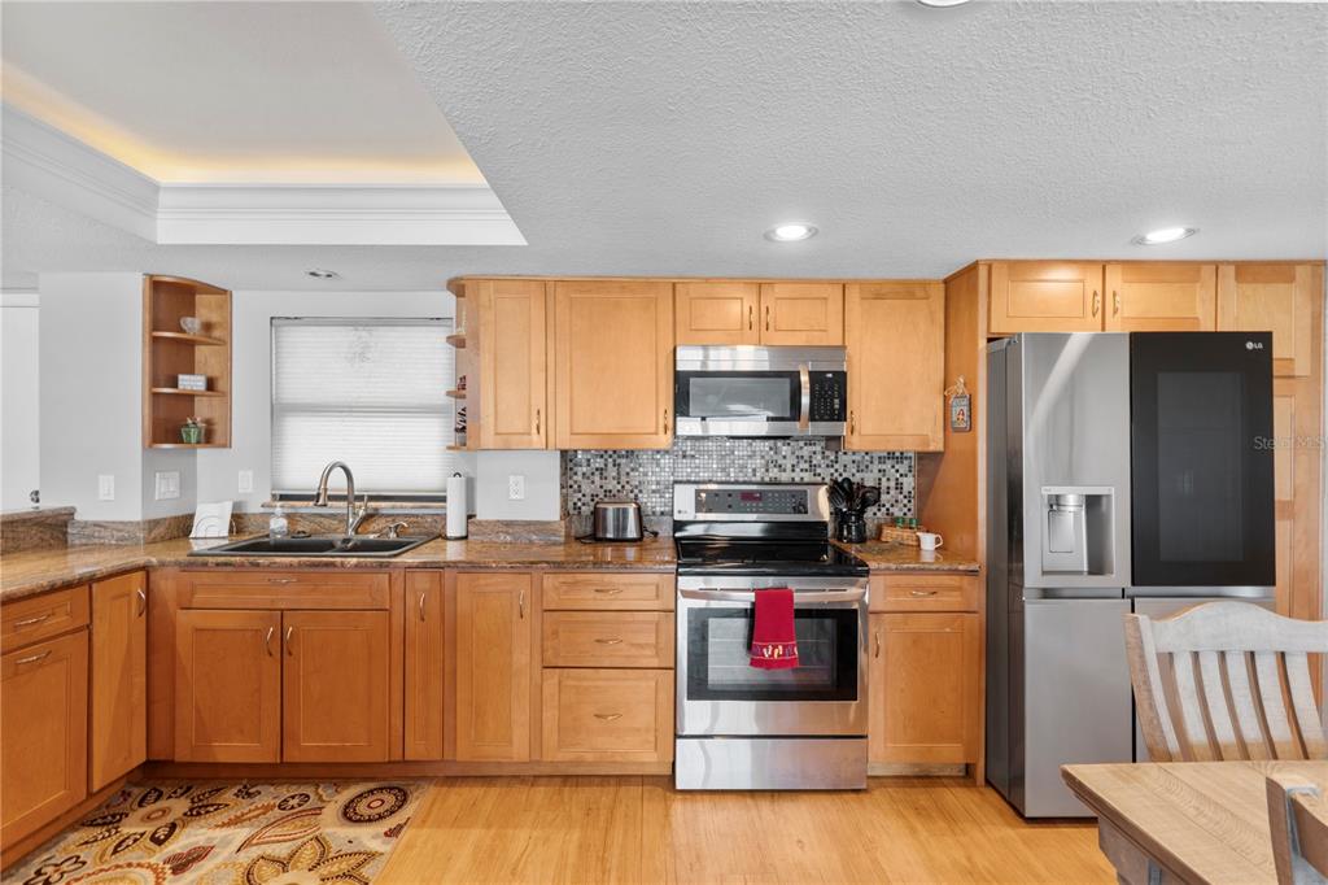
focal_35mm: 16
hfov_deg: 96.8
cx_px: 664
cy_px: 442
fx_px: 590
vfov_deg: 73.7
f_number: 9
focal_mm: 16
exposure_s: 2.5
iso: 100
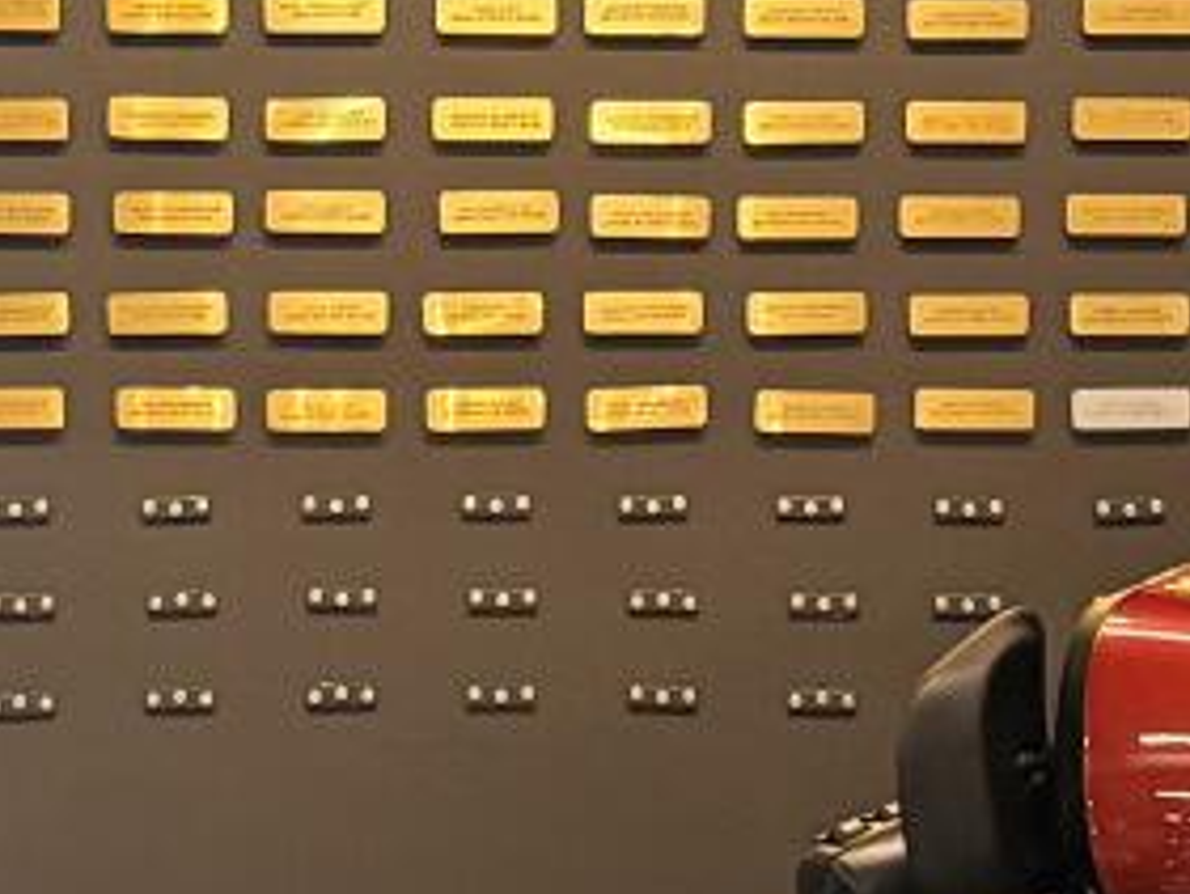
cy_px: 996
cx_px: 347
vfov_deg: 8.6
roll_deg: +1.2
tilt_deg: -0.9
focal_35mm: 171
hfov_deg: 11.5
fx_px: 5881
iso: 320
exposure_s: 1/120
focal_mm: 6.76
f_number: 1.78
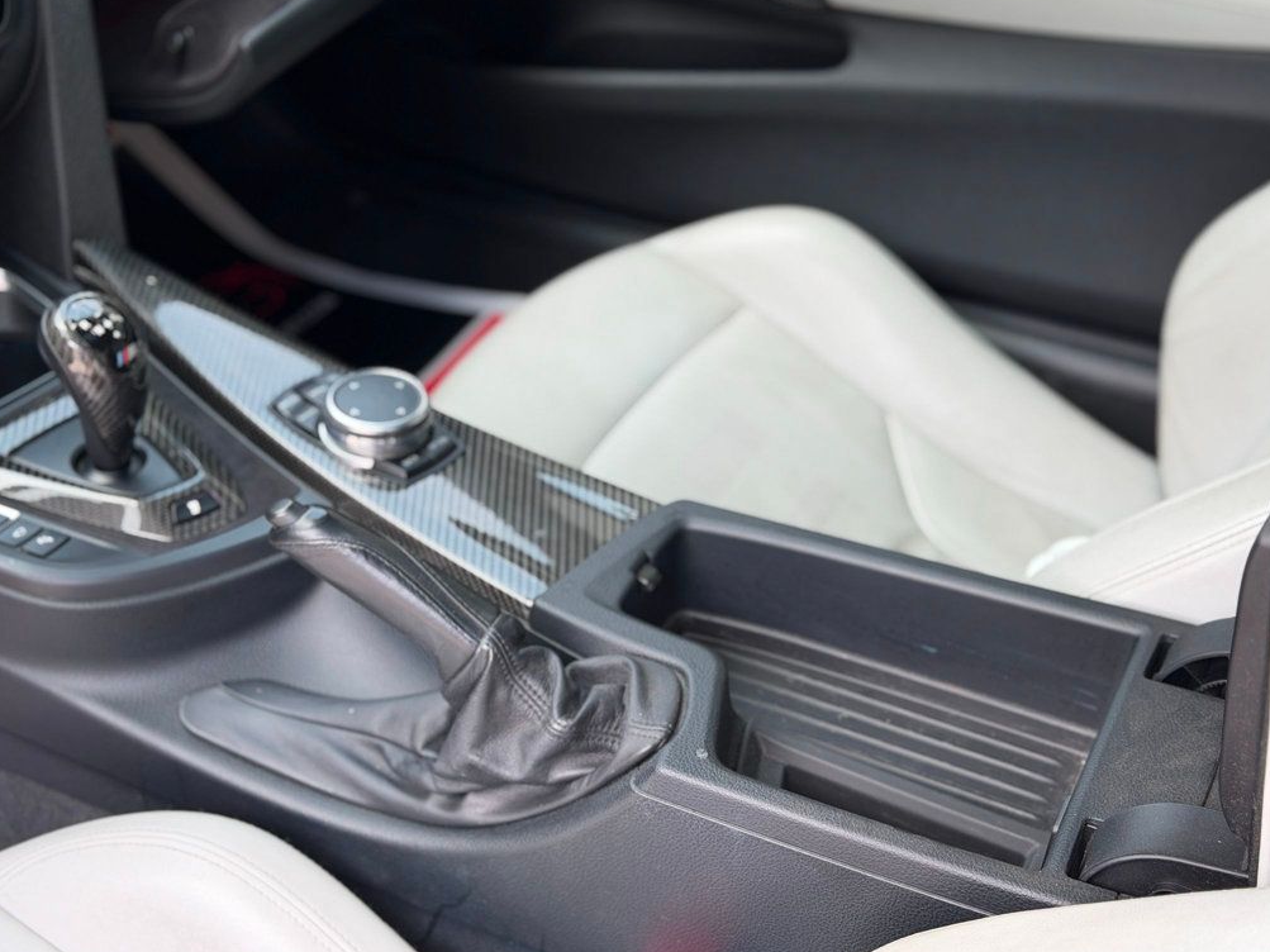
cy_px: 477
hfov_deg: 38.9
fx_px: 1798
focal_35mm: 49
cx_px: 647
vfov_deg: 29.7
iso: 64
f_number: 1.78
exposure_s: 1/280
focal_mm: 6.76
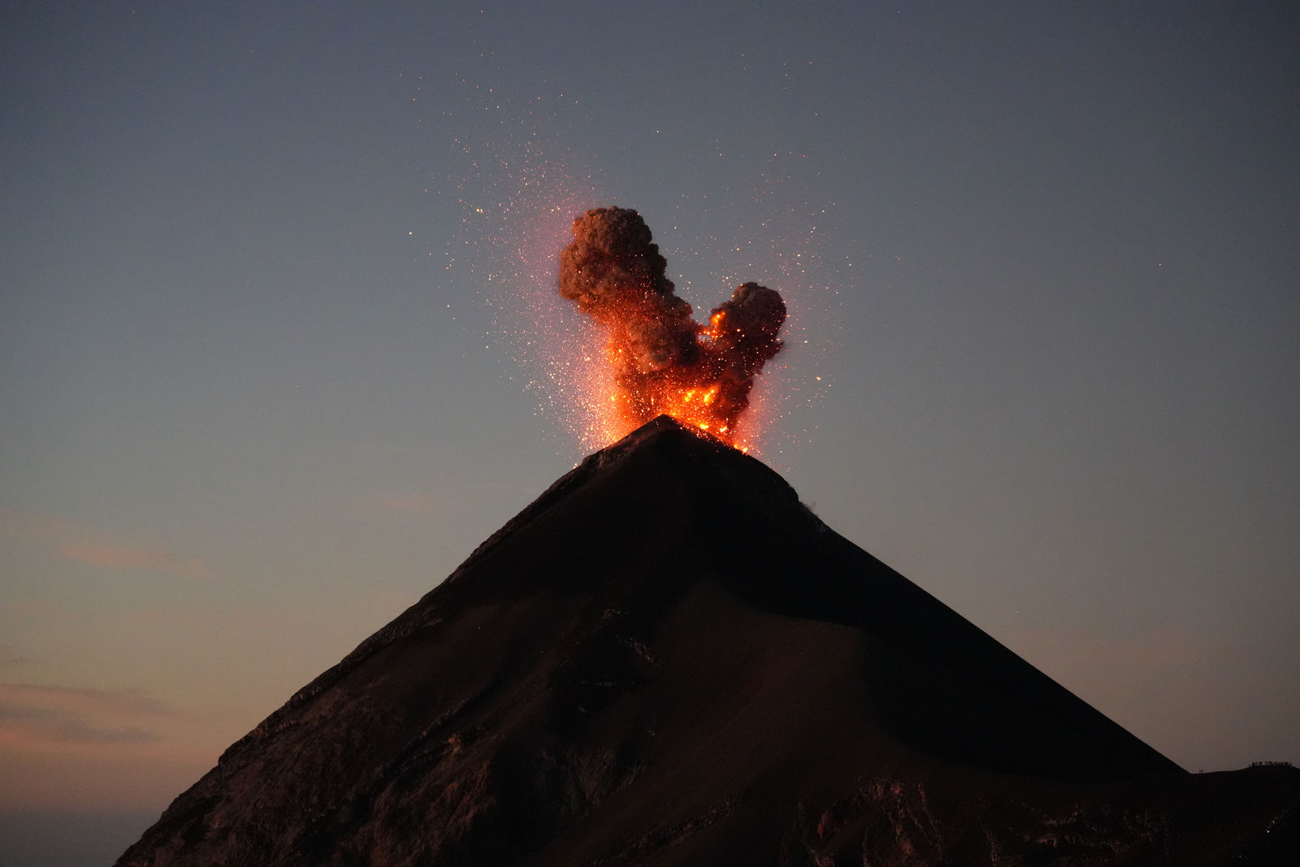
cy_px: 434
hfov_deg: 19.5
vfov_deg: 13.0
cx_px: 650
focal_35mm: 105
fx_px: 3792
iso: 12800
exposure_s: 1/40
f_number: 4
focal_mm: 105
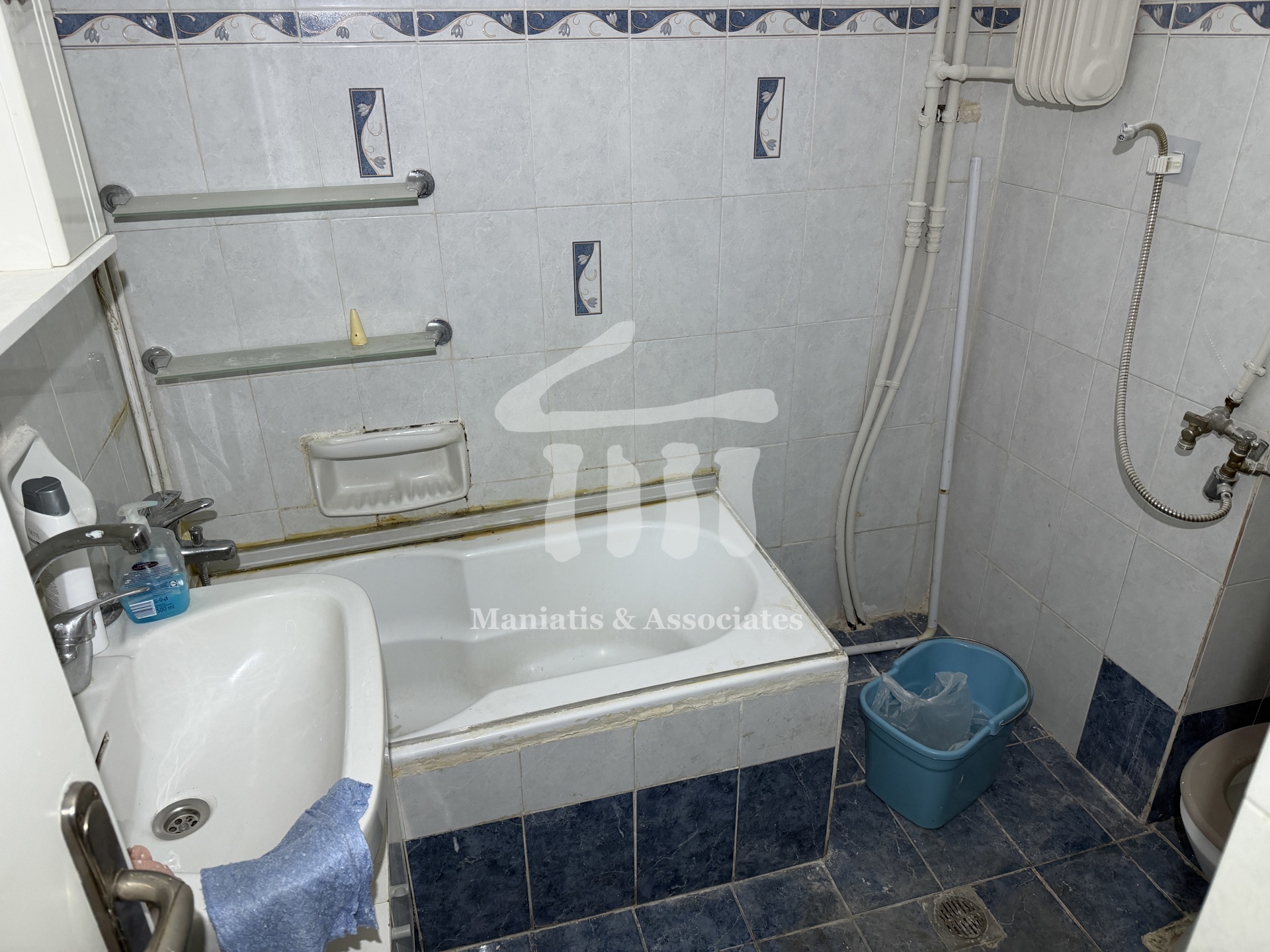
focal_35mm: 24
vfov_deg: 56.8
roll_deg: +1.1
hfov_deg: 71.6
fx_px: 881
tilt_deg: -27.2
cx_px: 635
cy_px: 476
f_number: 1.78
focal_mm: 6.76
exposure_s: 1/108
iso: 200
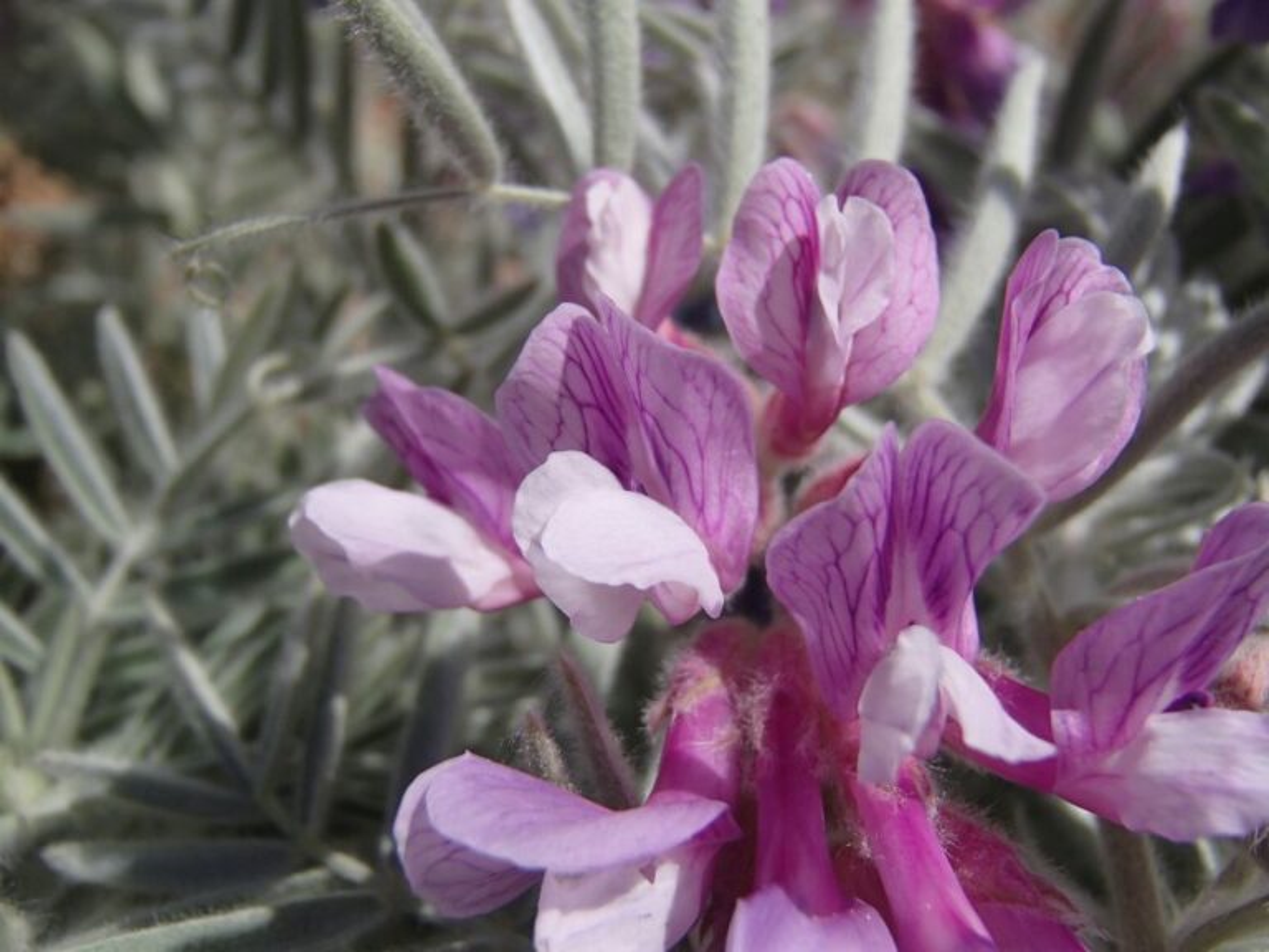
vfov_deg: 38.7
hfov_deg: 50.1
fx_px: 1356
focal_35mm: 37
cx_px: 634
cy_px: 476
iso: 100
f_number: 13
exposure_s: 1/200
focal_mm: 6.64
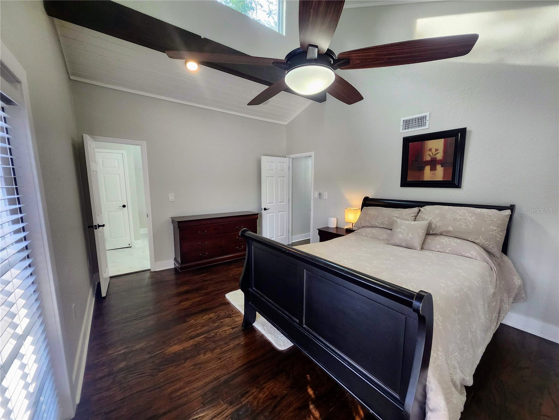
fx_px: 210
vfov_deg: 89.9
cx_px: 280
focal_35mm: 13
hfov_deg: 106.2
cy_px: 210
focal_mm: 1.74
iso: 125
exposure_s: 1/60
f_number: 2.2
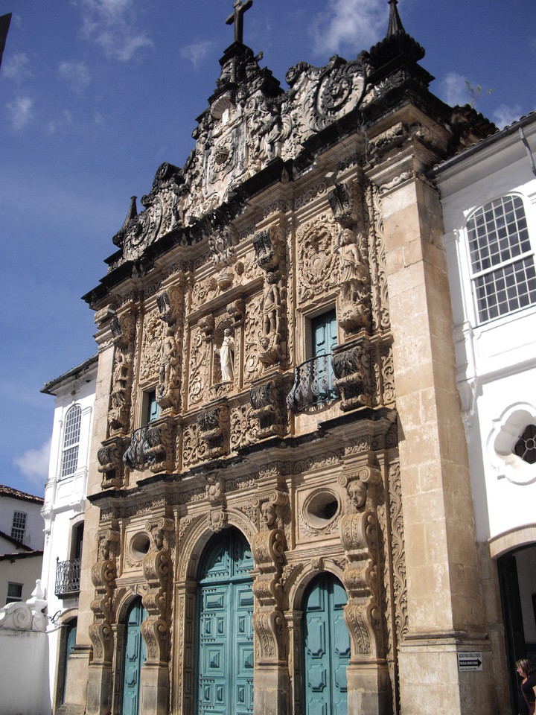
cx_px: 268
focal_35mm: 38
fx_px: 785
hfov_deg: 37.7
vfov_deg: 49.0
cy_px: 358
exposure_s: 1/160
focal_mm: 7.9
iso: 64
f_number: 8
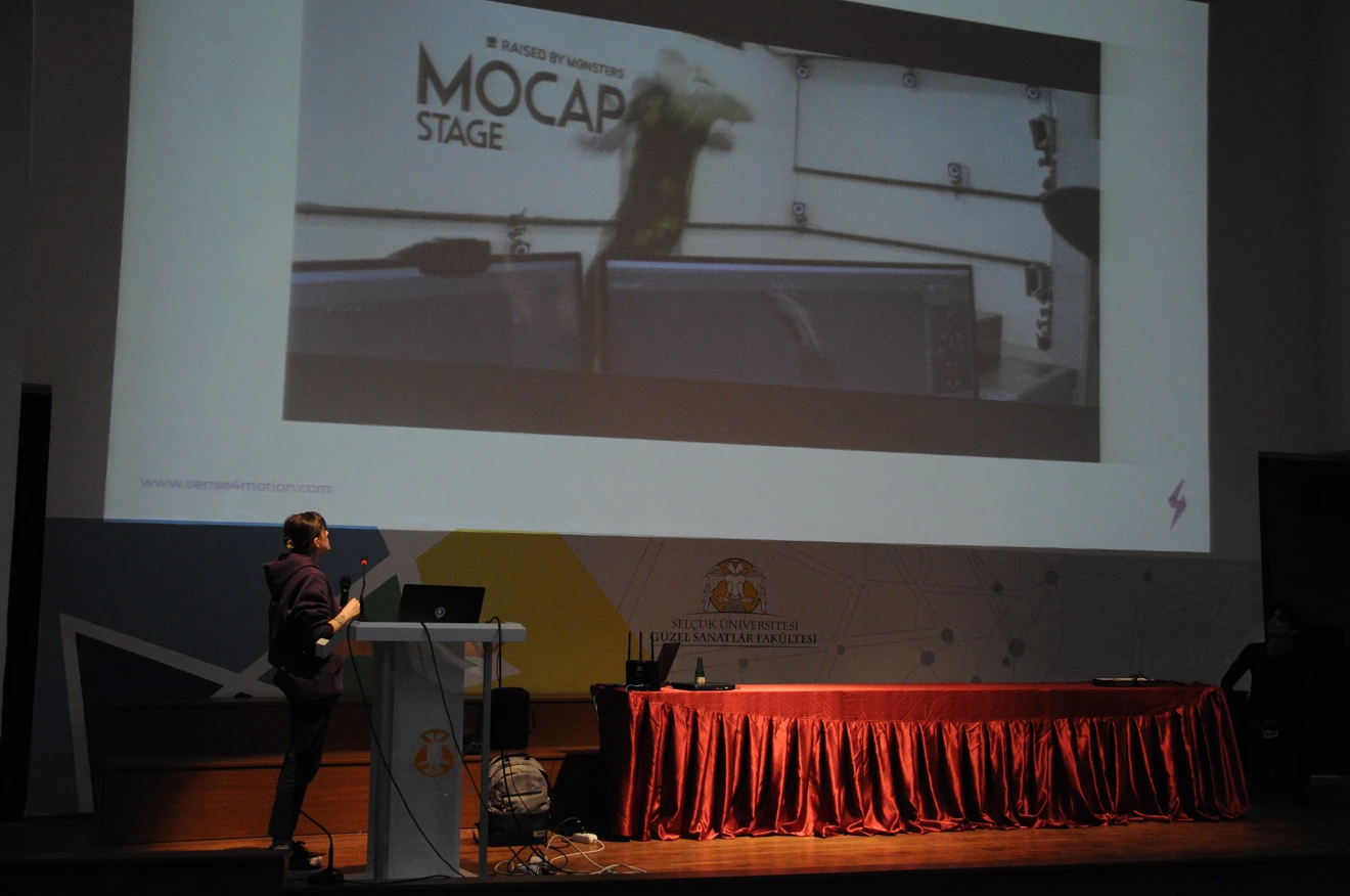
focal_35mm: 42
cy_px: 448
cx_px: 675
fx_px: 1573
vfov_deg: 31.8
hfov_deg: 46.5
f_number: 5.6
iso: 1600
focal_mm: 28
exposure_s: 1/45
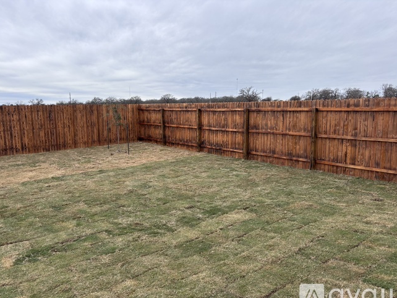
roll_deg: +0.4
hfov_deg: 65.3
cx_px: 193
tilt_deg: -9.4
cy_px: 154
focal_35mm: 27
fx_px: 310
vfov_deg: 51.4
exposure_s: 1/2451
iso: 50
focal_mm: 5.96
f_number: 1.6
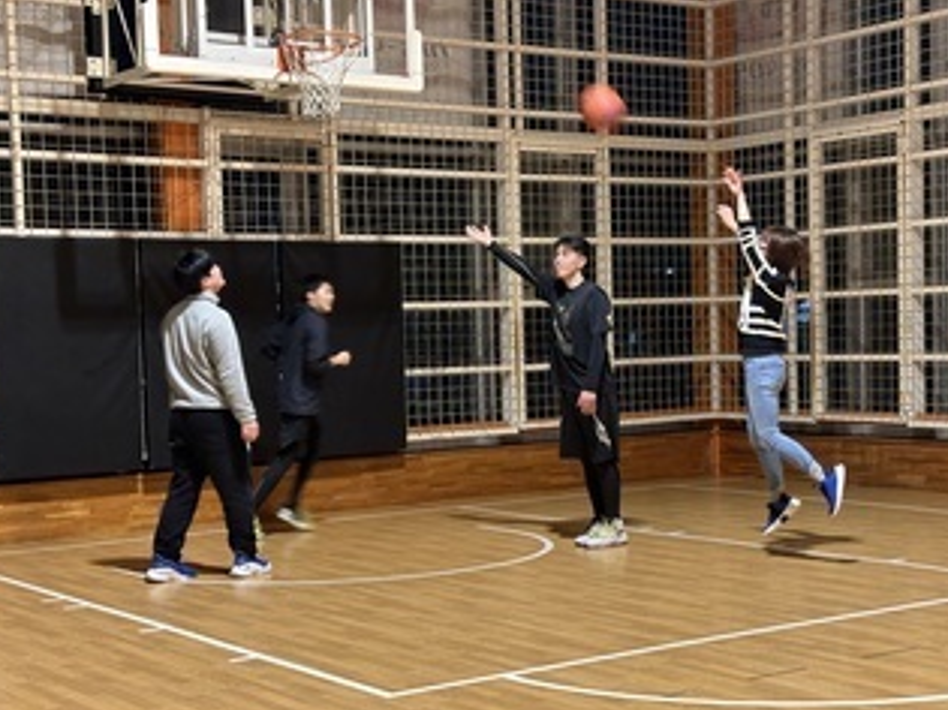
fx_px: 1670
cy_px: 388
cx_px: 512
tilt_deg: -2.2
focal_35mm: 61
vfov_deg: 24.0
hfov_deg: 31.7
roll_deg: +1.5
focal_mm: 6.86
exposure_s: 1/60
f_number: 1.78
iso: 250
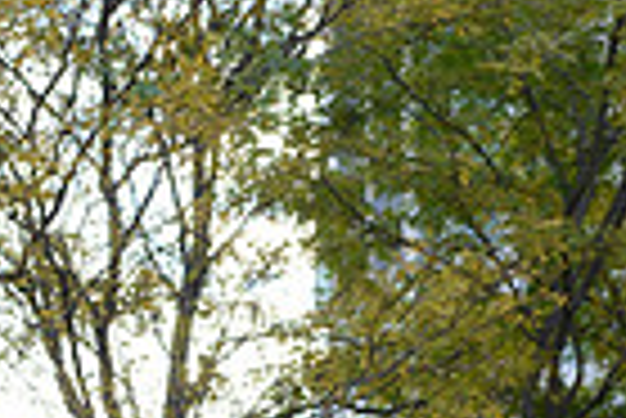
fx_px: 4004
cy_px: 816
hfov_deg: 8.9
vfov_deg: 5.9
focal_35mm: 230
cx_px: 441
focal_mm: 55
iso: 250
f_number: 7.1
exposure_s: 1/125
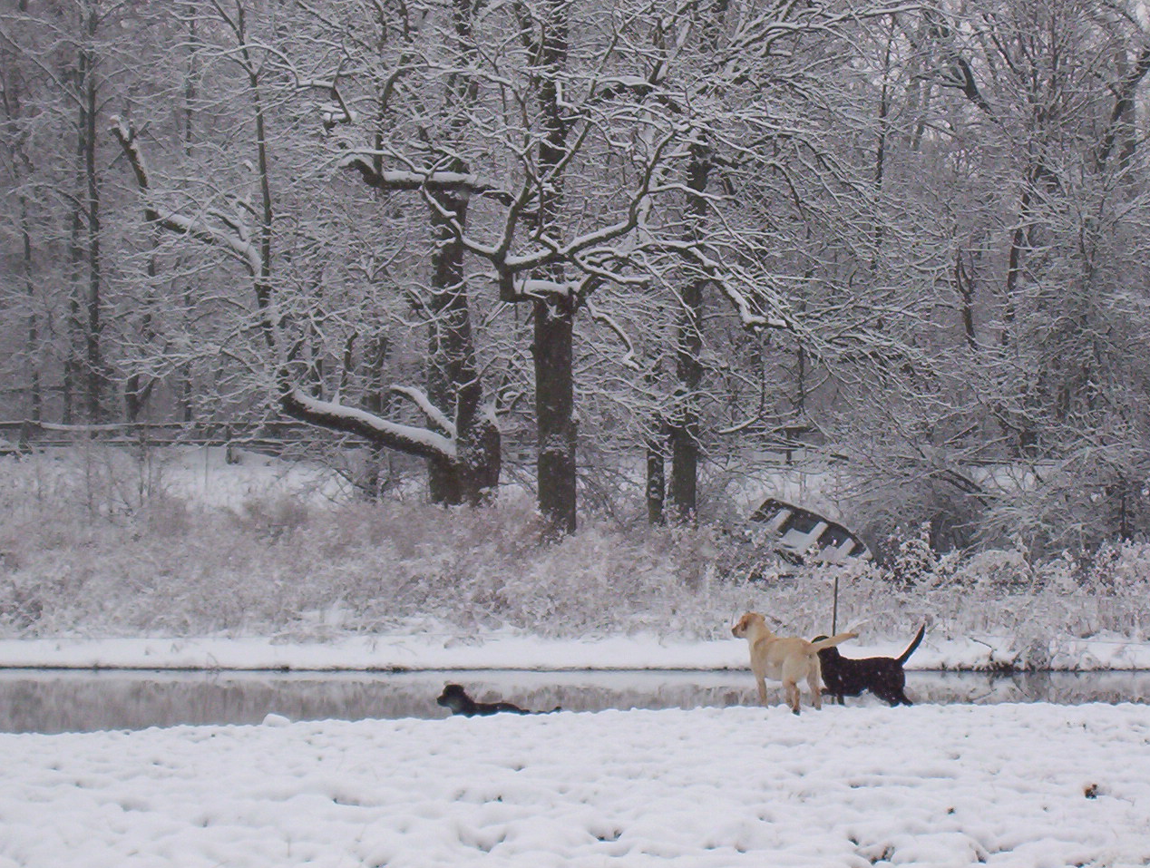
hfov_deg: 14.2
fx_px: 4628
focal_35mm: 139
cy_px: 311
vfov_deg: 10.7
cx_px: 551
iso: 100
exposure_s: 1/378
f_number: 4.72
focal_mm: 16.61
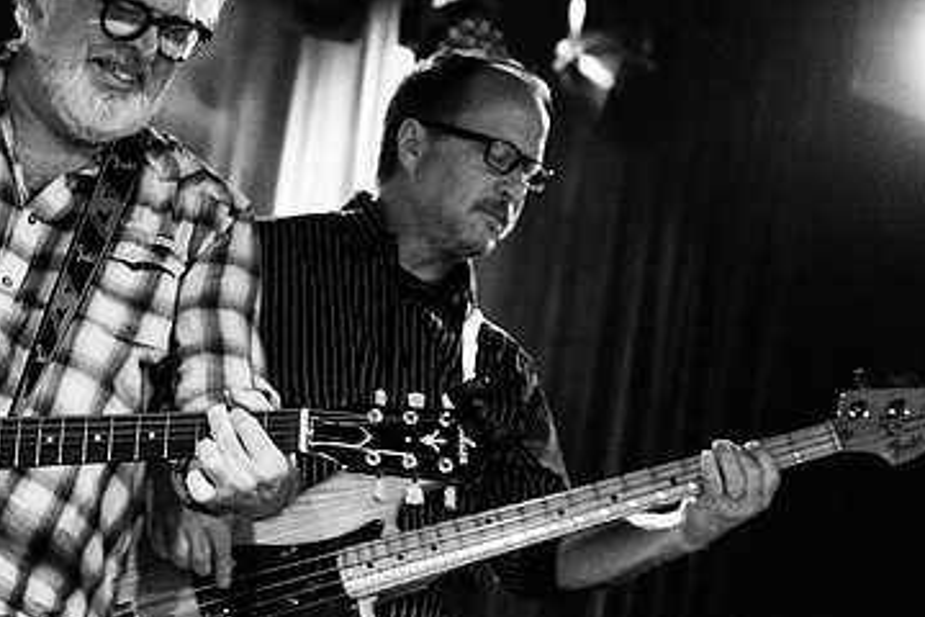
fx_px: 2569
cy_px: 228
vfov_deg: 13.7
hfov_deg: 20.3
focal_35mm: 100
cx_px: 262
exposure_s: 1/100
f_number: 3.2
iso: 3200
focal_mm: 62
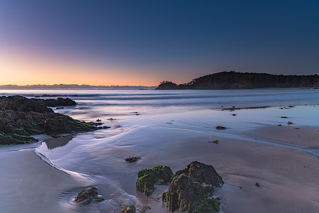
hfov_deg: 73.6
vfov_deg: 53.1
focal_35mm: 24
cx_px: 160
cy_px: 106
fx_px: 213
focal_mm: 24
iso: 80
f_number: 8
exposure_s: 4
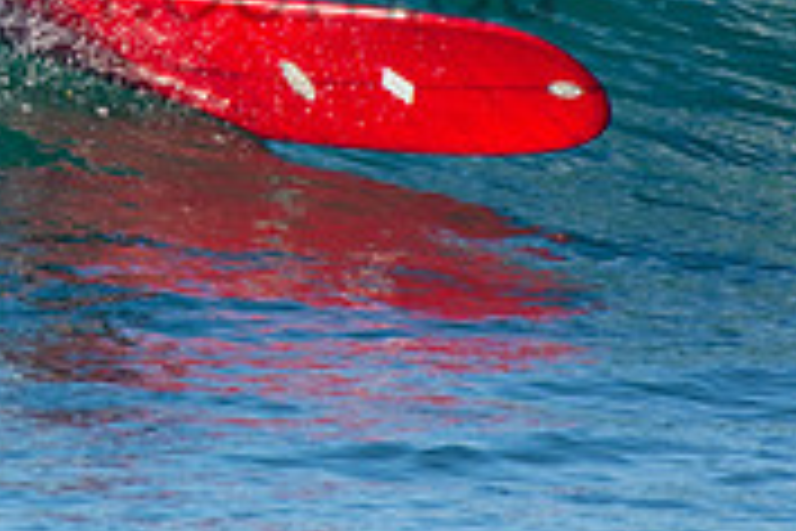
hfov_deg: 0.8
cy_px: -76
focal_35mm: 2692
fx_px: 59518
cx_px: -46
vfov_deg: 0.5
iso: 320
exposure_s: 1/1000
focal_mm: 500
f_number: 5.6
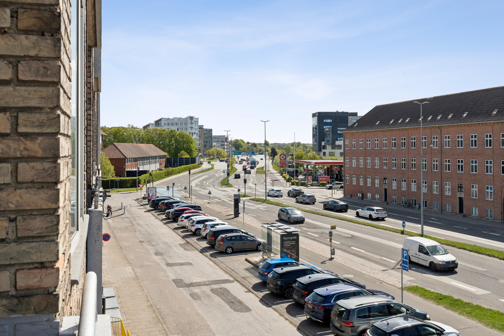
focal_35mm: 35
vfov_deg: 37.9
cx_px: 252
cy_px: 168
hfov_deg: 54.4
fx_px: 490
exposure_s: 1/1600
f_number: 11
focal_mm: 35
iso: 800
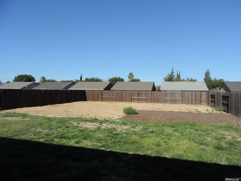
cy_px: 90
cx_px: 120
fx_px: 167
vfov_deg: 56.8
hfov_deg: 71.6
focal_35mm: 24
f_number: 3
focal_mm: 4.3
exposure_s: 1/1250
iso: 80
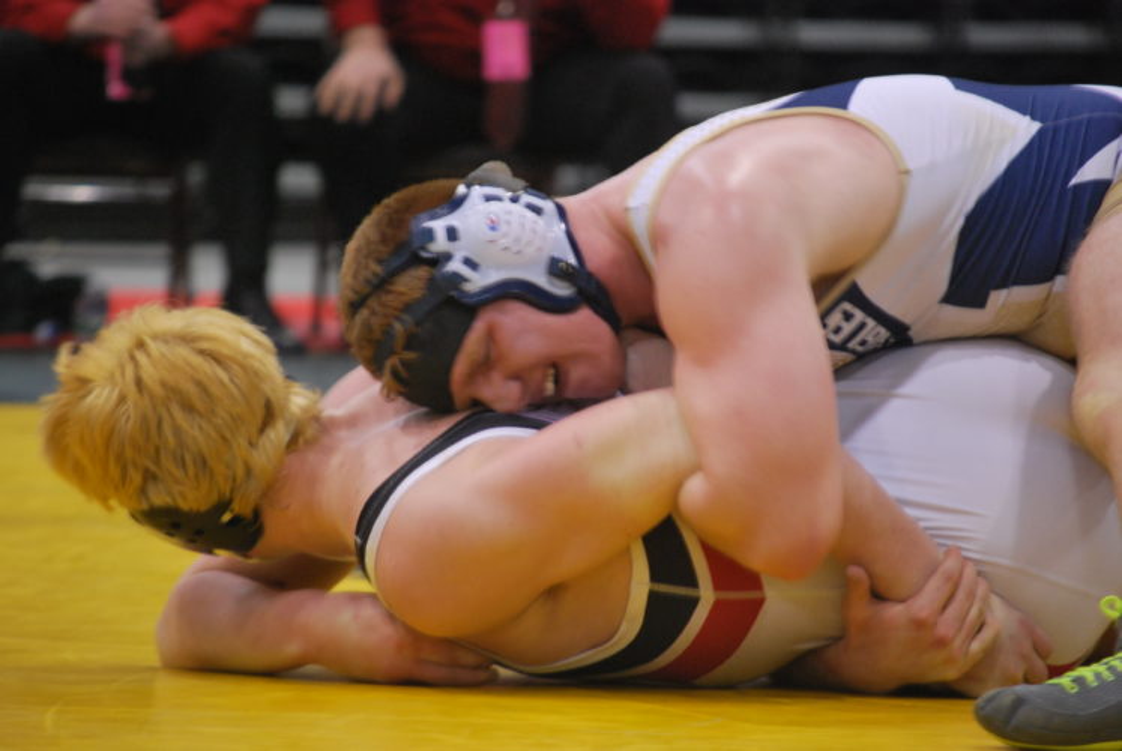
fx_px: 8893
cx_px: 561
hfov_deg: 7.2
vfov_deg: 4.8
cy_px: 376
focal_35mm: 285
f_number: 5.6
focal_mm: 190
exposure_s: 1/20
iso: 800
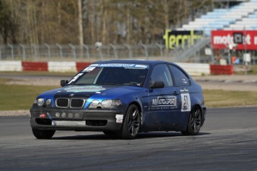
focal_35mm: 278
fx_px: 1984
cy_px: 91
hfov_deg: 7.4
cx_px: 144
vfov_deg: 4.9
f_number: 3.5
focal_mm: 200
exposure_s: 1/1000
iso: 125
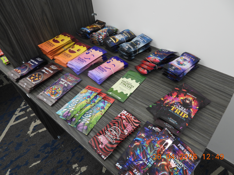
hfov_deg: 71.6
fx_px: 162
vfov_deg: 56.8
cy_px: 88
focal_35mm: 24
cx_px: 117
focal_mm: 4.3
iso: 100
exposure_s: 1/30
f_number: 2.8
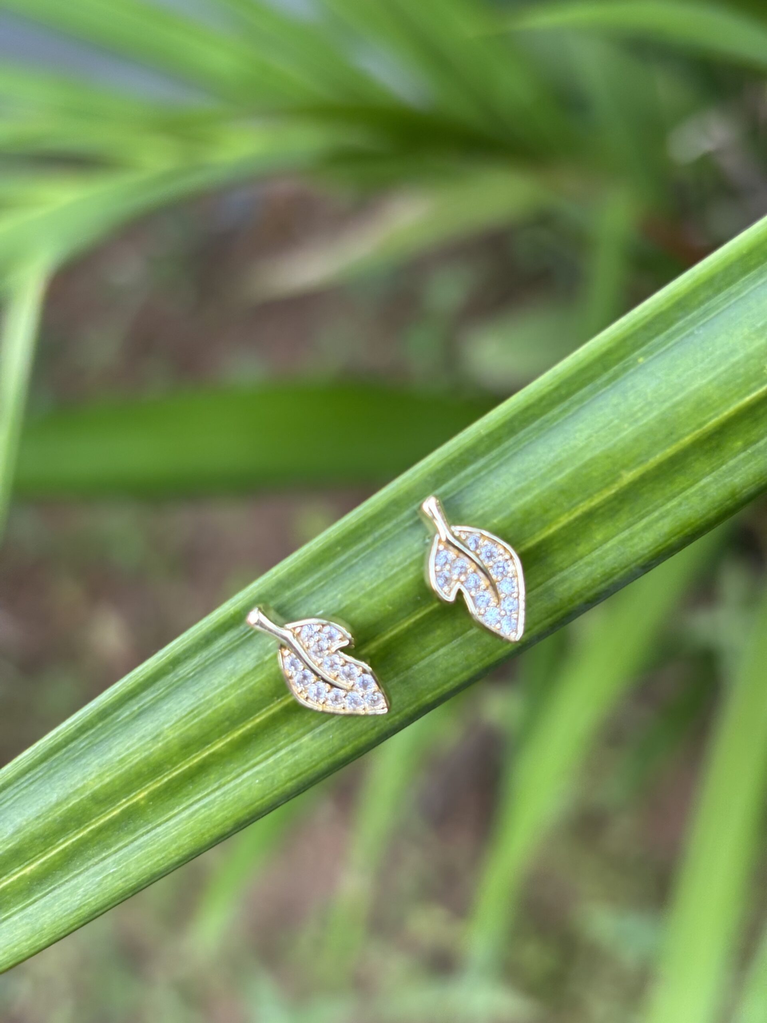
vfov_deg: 36.8
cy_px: 512
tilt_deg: -49.6
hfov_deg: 28.0
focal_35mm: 52
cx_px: 384
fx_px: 1536
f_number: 1.6
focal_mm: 5.96
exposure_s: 1/102
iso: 50
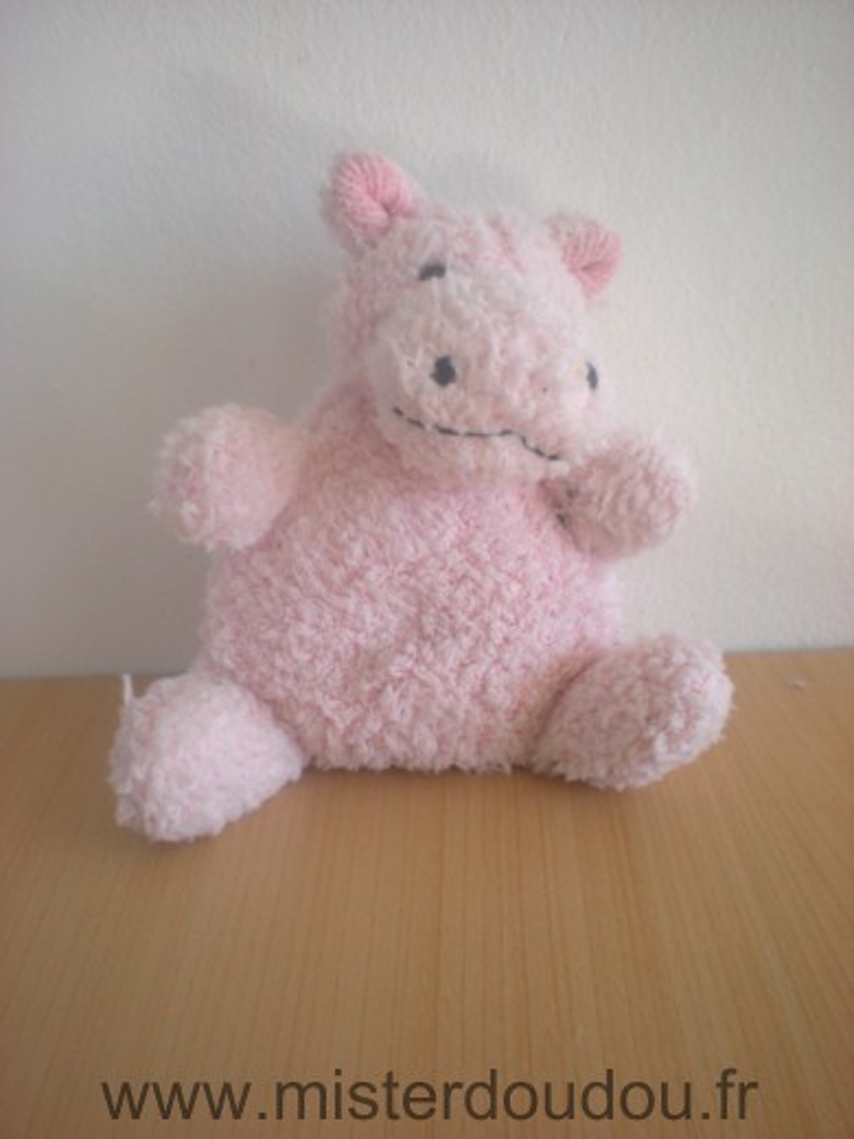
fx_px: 1250
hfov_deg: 37.7
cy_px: 570
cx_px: 427
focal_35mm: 38
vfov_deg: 49.0
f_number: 3.1
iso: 109
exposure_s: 1/59.7
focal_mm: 6.3
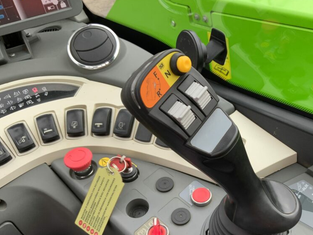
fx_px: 362
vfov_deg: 35.6
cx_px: 215
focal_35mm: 40
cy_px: 156
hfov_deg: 45.9
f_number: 1.8
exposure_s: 1/122
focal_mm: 3
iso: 20
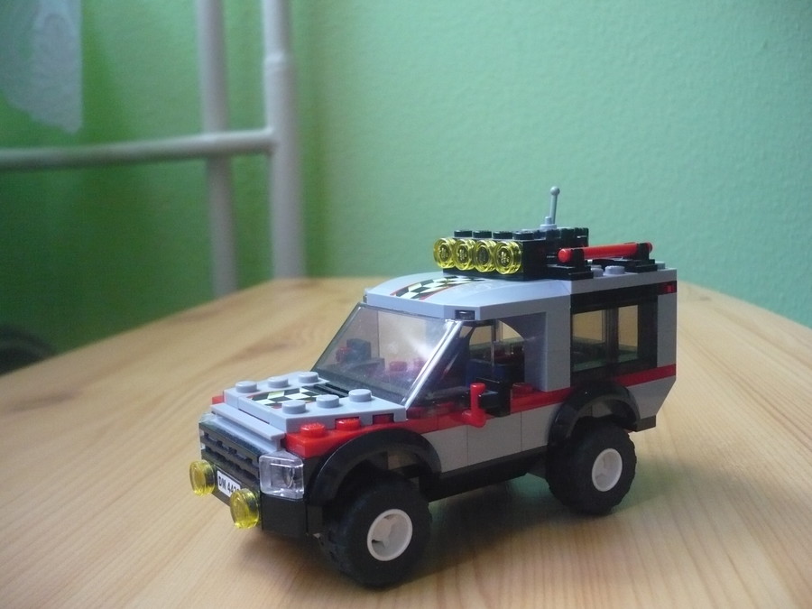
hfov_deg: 52.6
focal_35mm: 35
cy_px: 304
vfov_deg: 40.7
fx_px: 821
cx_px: 406
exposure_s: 1/25
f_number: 2.8
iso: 400
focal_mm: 5.8
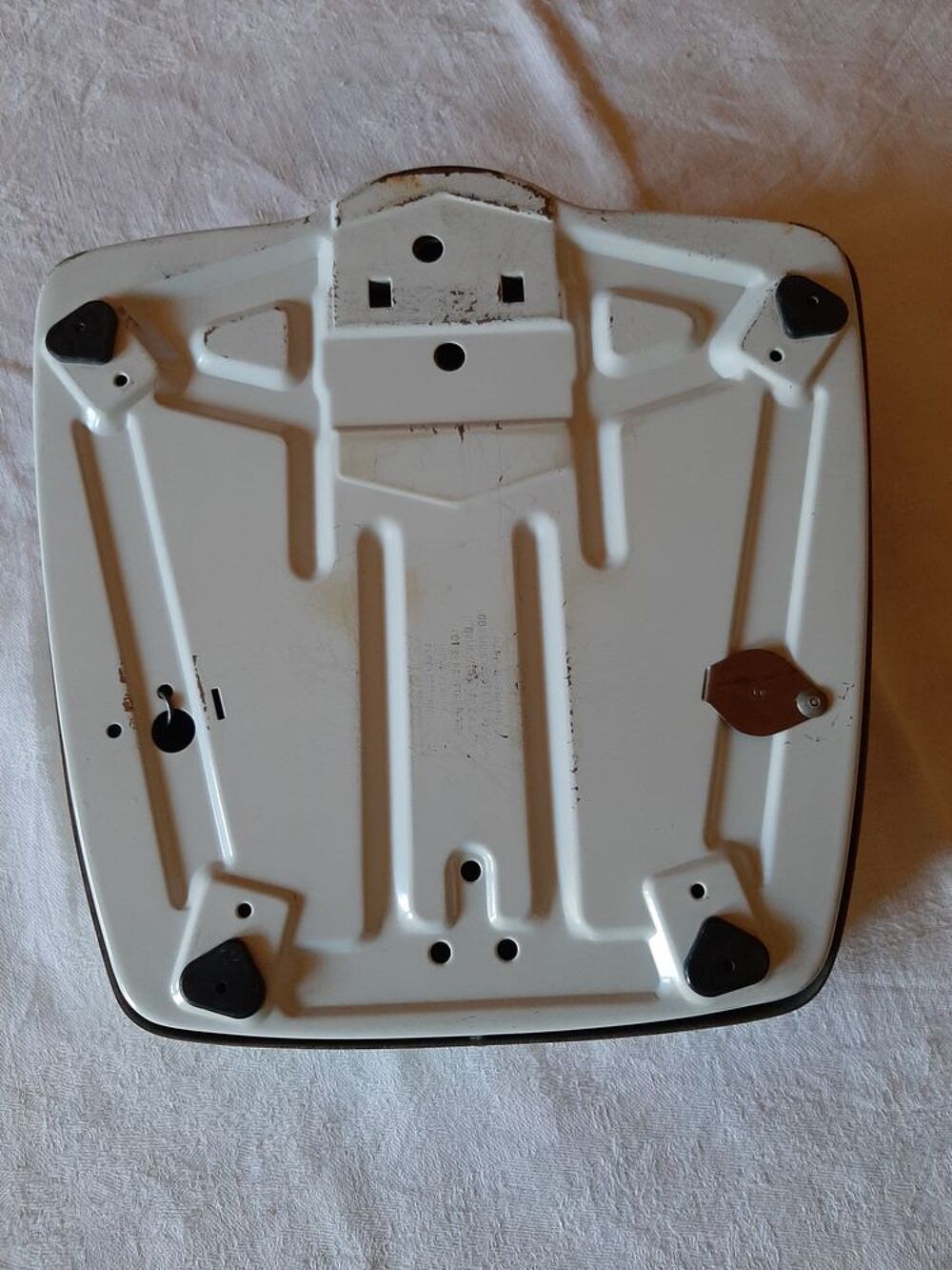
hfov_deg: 53.1
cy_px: 635
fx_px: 953
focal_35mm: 26
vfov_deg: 67.3
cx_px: 476
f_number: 1.7
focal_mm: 3.93
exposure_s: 1/60
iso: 200
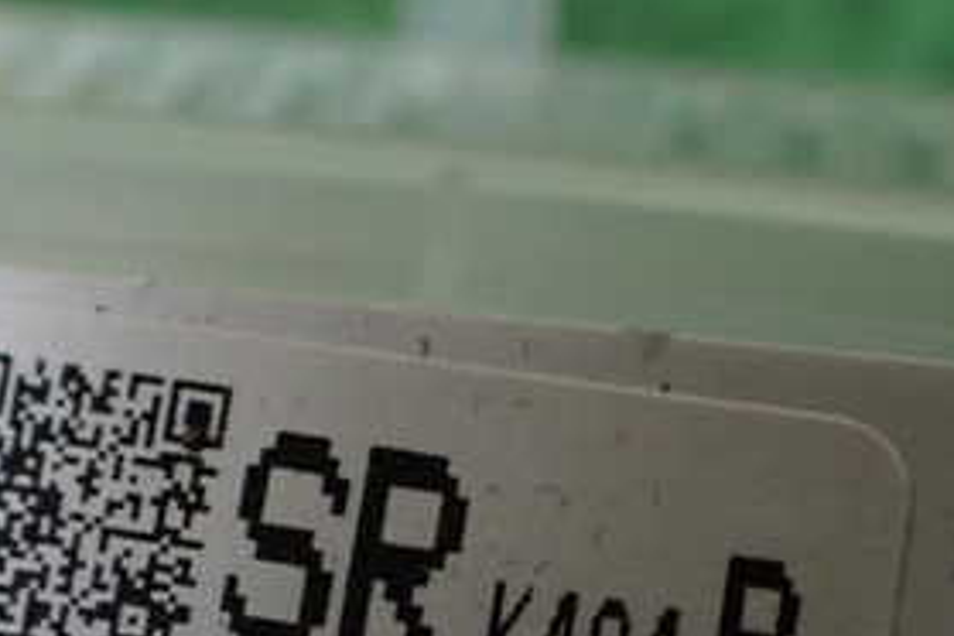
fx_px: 1775
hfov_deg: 30.1
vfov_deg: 20.0
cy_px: 537
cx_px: 438
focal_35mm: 67
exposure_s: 1/100
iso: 800
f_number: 2.3
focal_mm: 5.4
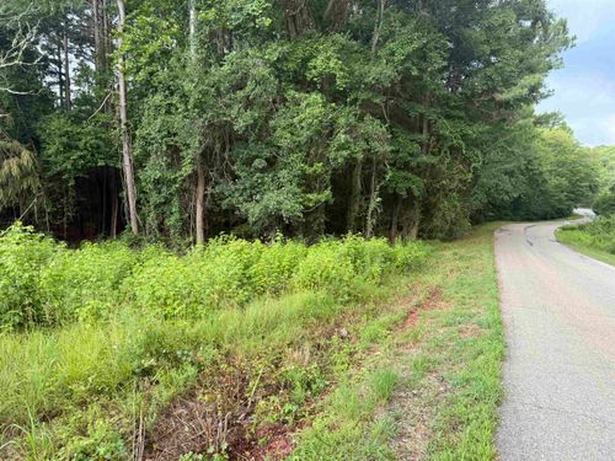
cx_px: 308
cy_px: 230
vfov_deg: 56.8
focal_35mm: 24
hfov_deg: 71.6
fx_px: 426
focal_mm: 6.76
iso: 200
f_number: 1.78
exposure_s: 1/60
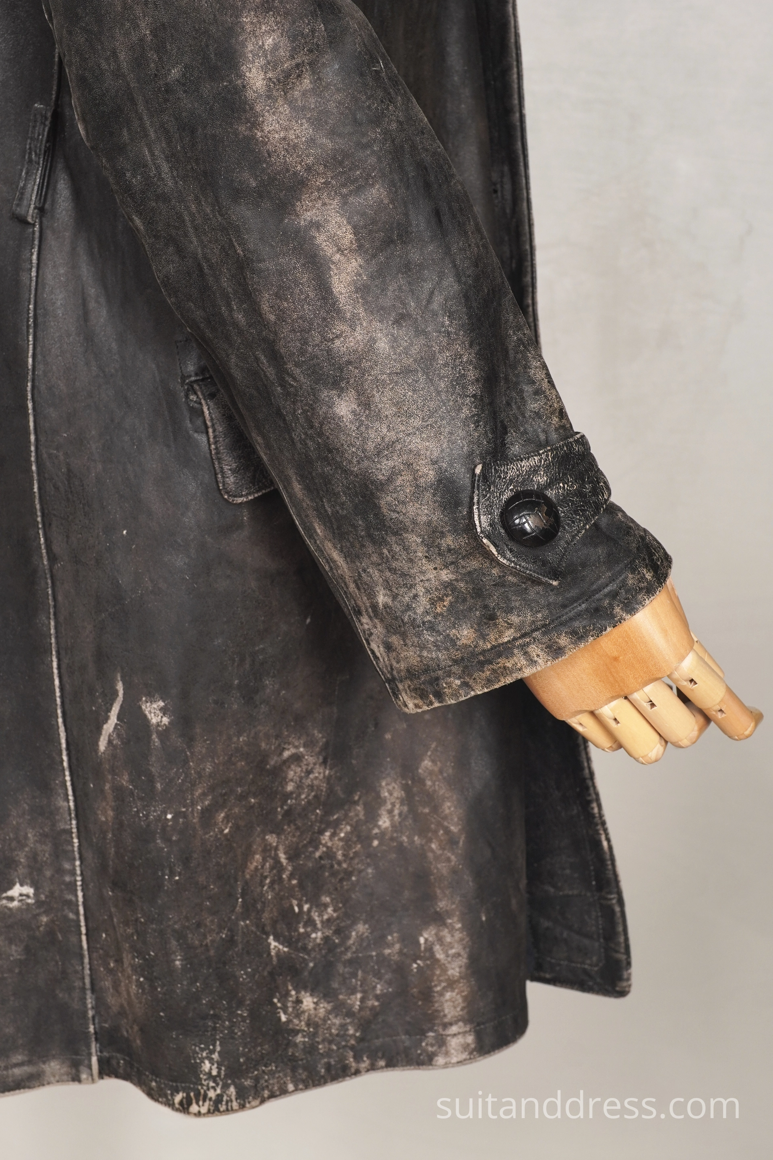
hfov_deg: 28.1
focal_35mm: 48
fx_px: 1546
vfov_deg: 41.1
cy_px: 580
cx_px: 386
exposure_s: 1/25
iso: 320
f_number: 7.1
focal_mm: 32
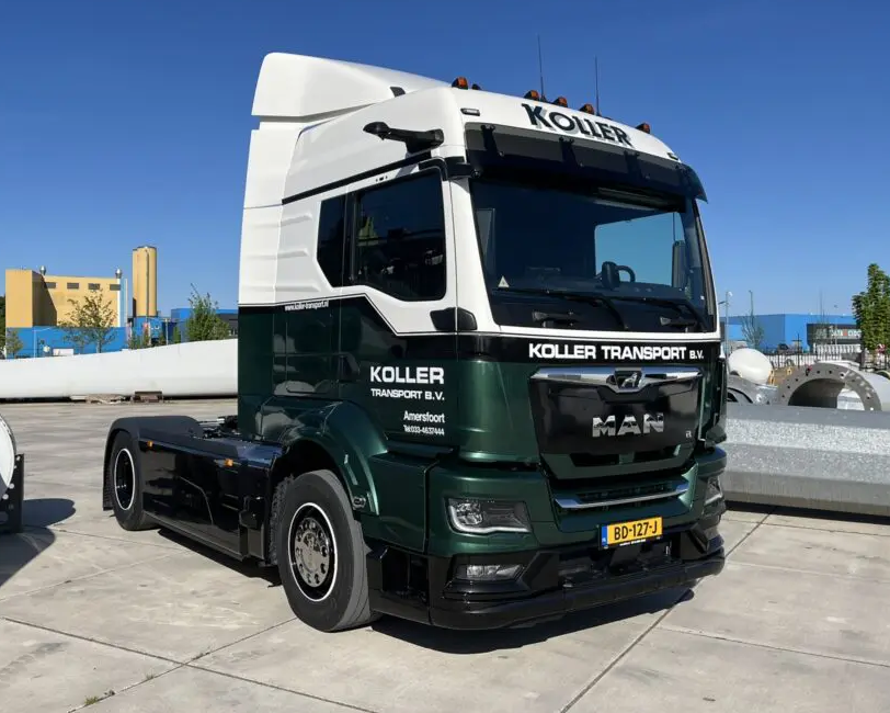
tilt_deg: +1.3
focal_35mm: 32
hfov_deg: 55.6
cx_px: 409
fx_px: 843
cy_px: 336
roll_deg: +0.3
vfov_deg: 45.8
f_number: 1.6
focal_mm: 5.1
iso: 50
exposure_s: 1/5319
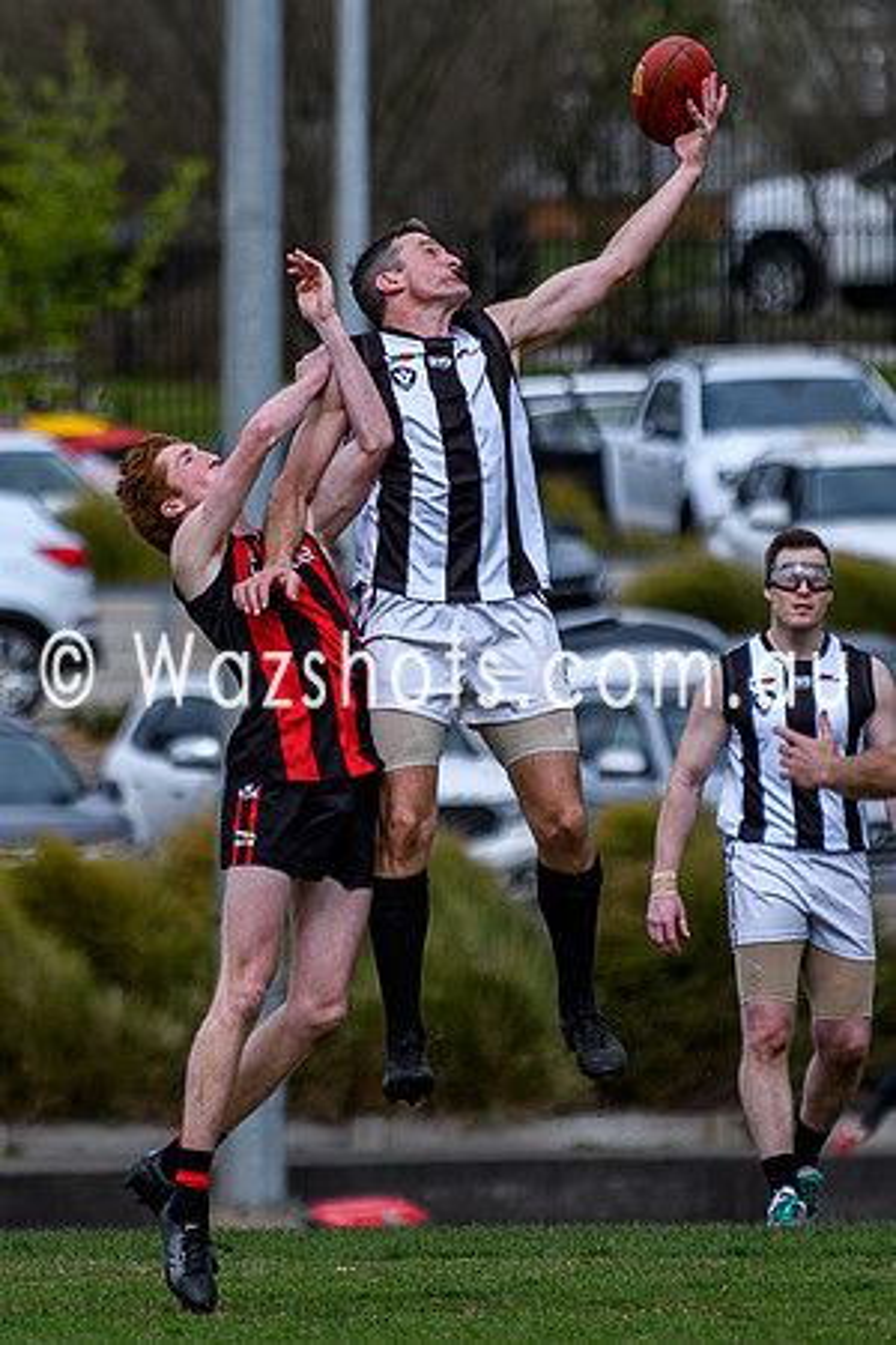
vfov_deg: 2.8
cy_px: 492
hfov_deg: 1.8
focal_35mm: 746
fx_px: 27830
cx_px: 424
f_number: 2.8
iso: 160
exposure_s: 1/2500
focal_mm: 185
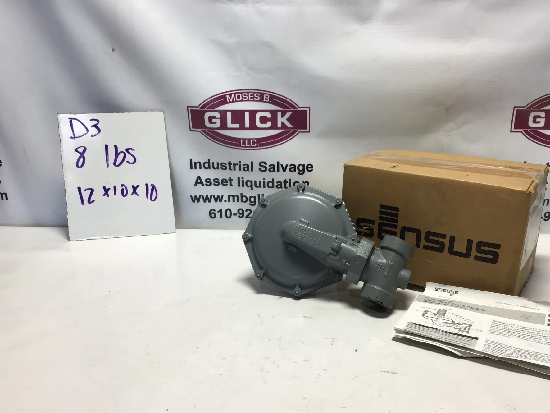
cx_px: 299
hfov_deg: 52.5
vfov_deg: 40.7
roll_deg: +0.4
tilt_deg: -18.7
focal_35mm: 35
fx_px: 556
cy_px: 215
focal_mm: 3.3
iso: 25
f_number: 2.4
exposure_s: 1/120
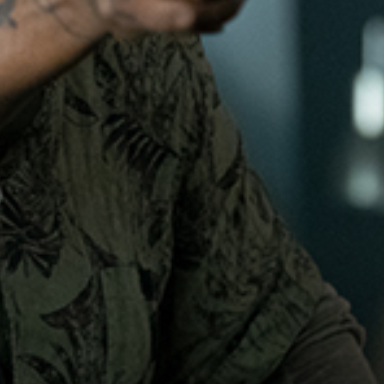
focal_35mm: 674
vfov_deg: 2.6
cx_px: 23
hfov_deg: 2.6
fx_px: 8459
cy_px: -40
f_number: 3.6
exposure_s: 1/125
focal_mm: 134.4
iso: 3200
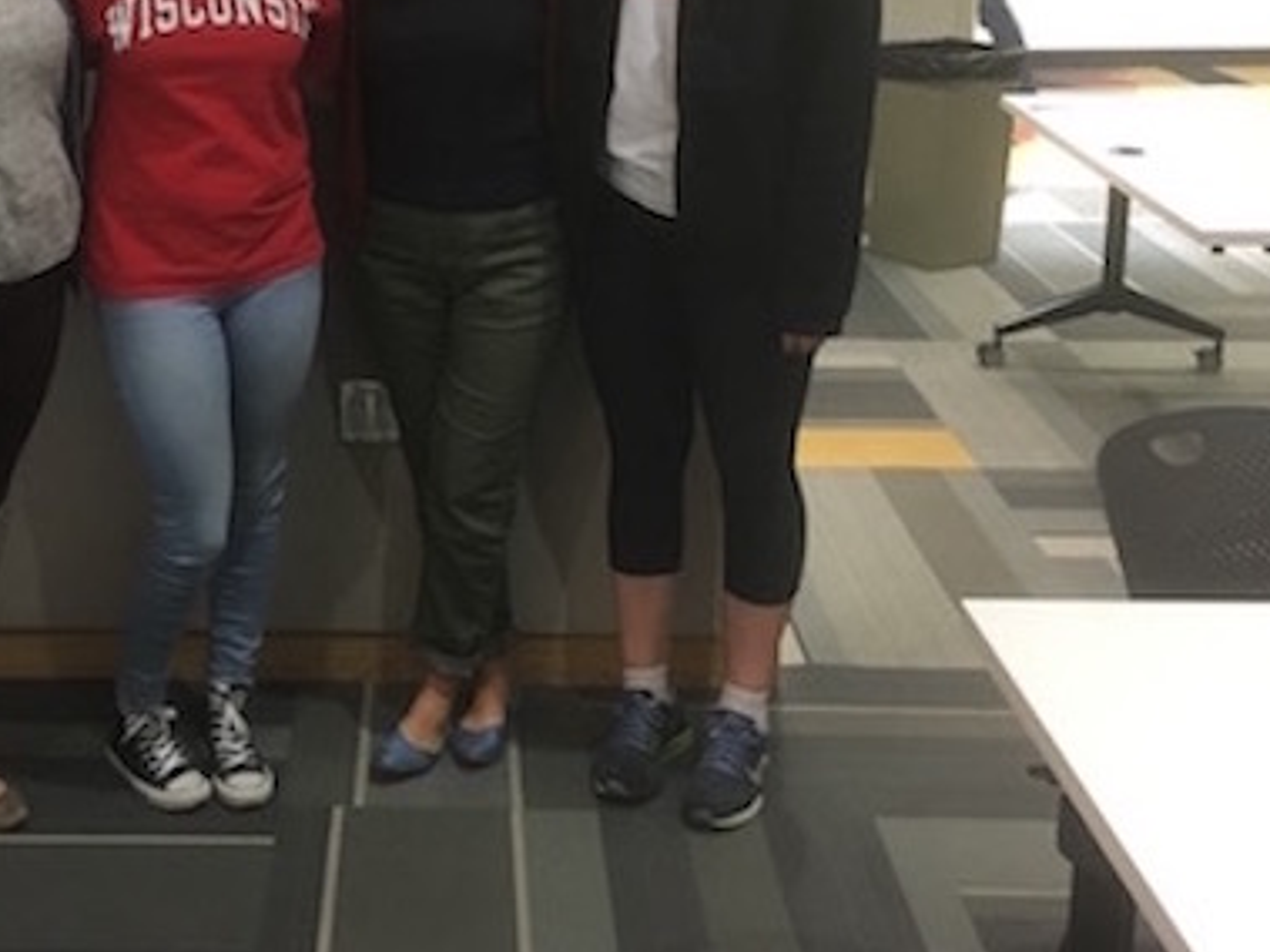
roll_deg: +1.1
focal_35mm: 49
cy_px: 228
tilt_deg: -13.6
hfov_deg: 38.0
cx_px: 328
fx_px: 1797
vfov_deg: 29.2
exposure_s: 1/15
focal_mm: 4.15
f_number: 2.2
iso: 200
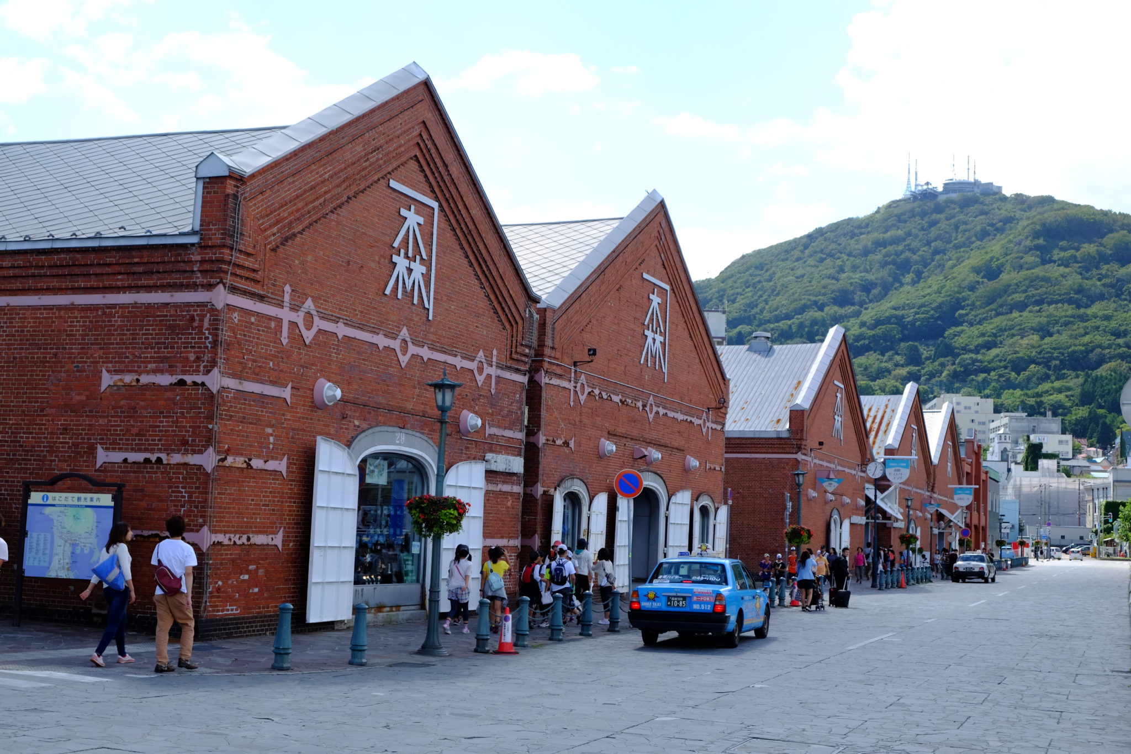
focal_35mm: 42
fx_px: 1319
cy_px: 377
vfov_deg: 31.9
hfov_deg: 46.4
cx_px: 566
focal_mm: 27.7
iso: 200
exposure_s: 1/420
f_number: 5.6
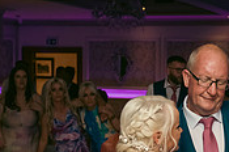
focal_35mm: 103
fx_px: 654
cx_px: 203
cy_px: 146
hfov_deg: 19.5
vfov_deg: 13.1
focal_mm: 31
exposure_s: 1/160
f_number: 3.5
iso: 800
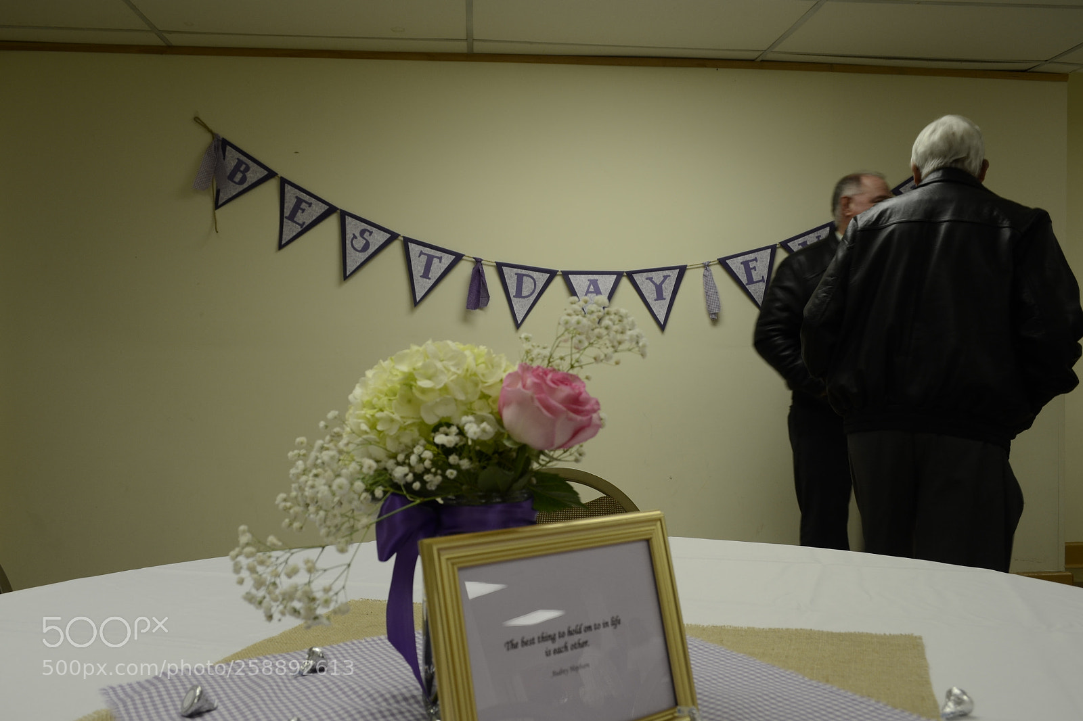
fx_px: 902
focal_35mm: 30
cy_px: 360
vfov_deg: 43.6
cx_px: 542
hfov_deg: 61.9
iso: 100
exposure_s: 1/20
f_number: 6.3
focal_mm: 20
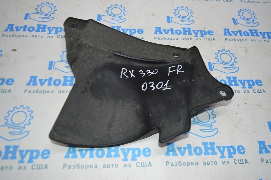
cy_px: 90
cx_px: 136
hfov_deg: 62.0
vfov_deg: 43.5
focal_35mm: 30
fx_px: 226
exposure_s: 1/60
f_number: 4
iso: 400
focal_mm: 20
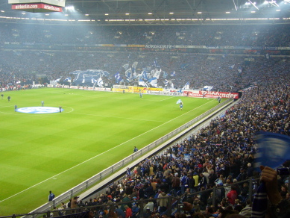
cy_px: 80
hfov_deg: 41.9
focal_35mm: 45
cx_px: 122
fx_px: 377
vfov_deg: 32.0
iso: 100
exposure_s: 1/25
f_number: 2.8
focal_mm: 5.8
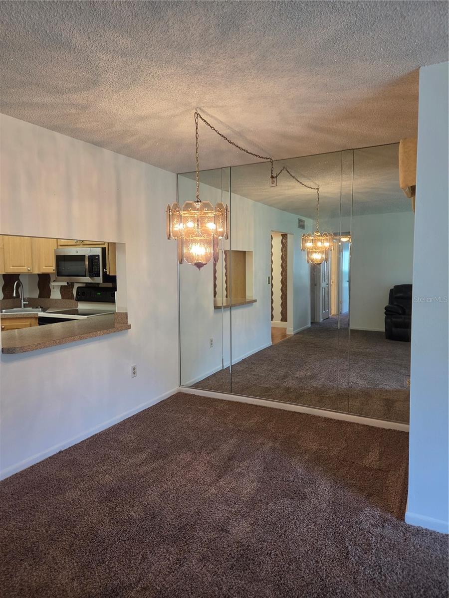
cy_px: 299
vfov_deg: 73.9
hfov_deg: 58.9
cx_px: 224
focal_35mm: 23
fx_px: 398
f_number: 1.8
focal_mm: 5.4
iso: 320
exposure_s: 1/120
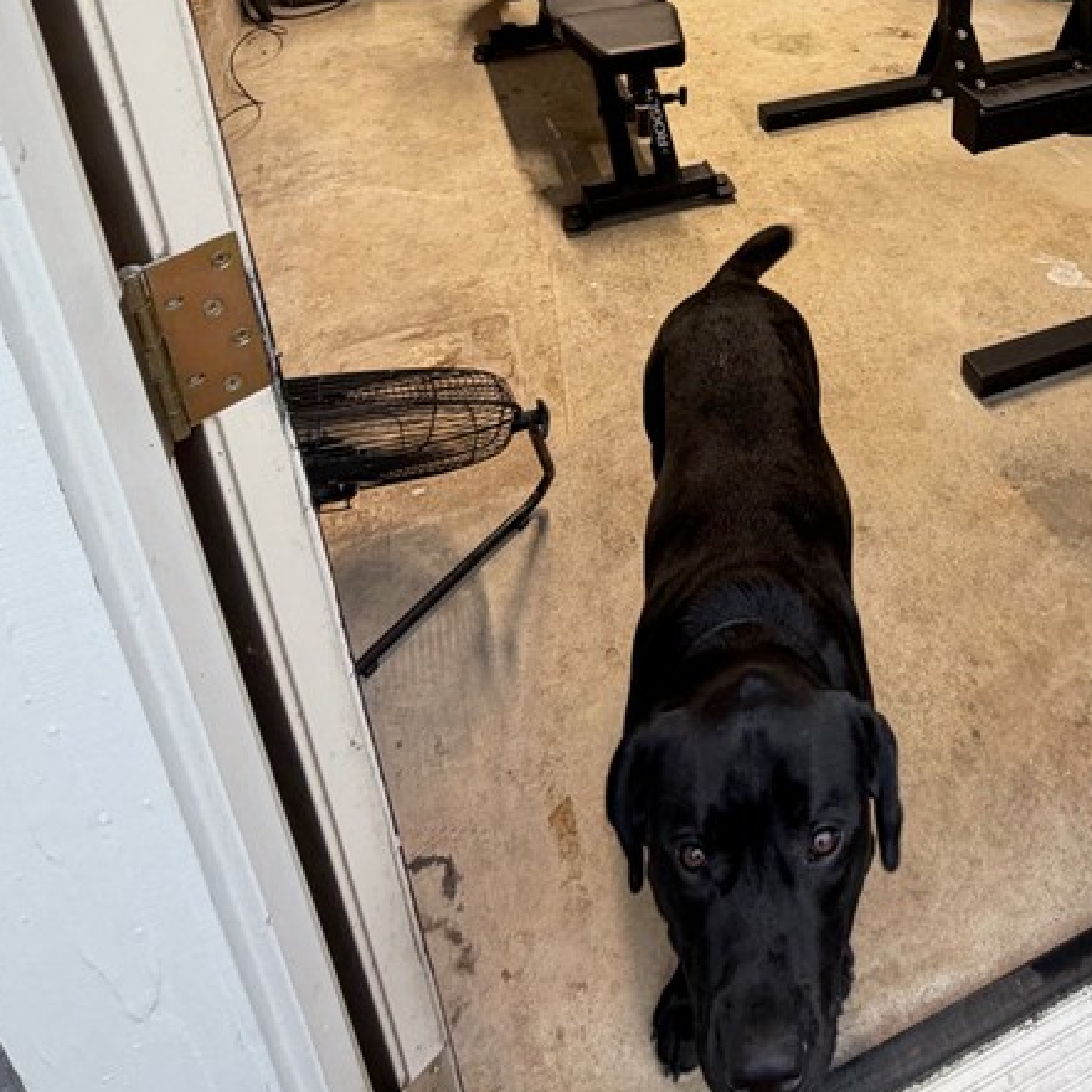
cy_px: 46
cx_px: 836
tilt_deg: -23.4
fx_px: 1071
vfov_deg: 46.8
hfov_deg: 51.4
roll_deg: -1.2
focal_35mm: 30
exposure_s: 1/120
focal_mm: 2.22
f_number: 2.2
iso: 200
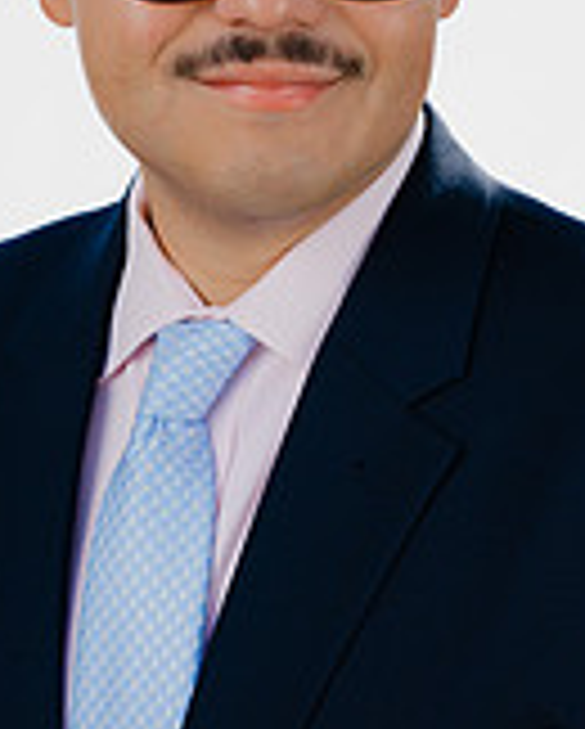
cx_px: 320
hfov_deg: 11.9
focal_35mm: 130
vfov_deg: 14.8
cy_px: 238
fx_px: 2808
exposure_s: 1/200
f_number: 6.3
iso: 100
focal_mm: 50
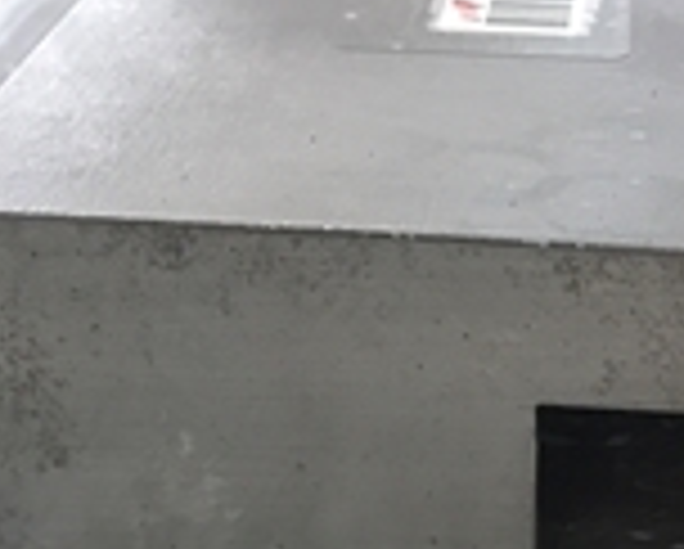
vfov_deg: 13.1
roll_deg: -1.9
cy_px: 630
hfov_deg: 15.7
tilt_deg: -30.5
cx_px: 945
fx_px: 2331
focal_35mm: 115
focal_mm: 3.99
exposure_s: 1/30
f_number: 1.8
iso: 25
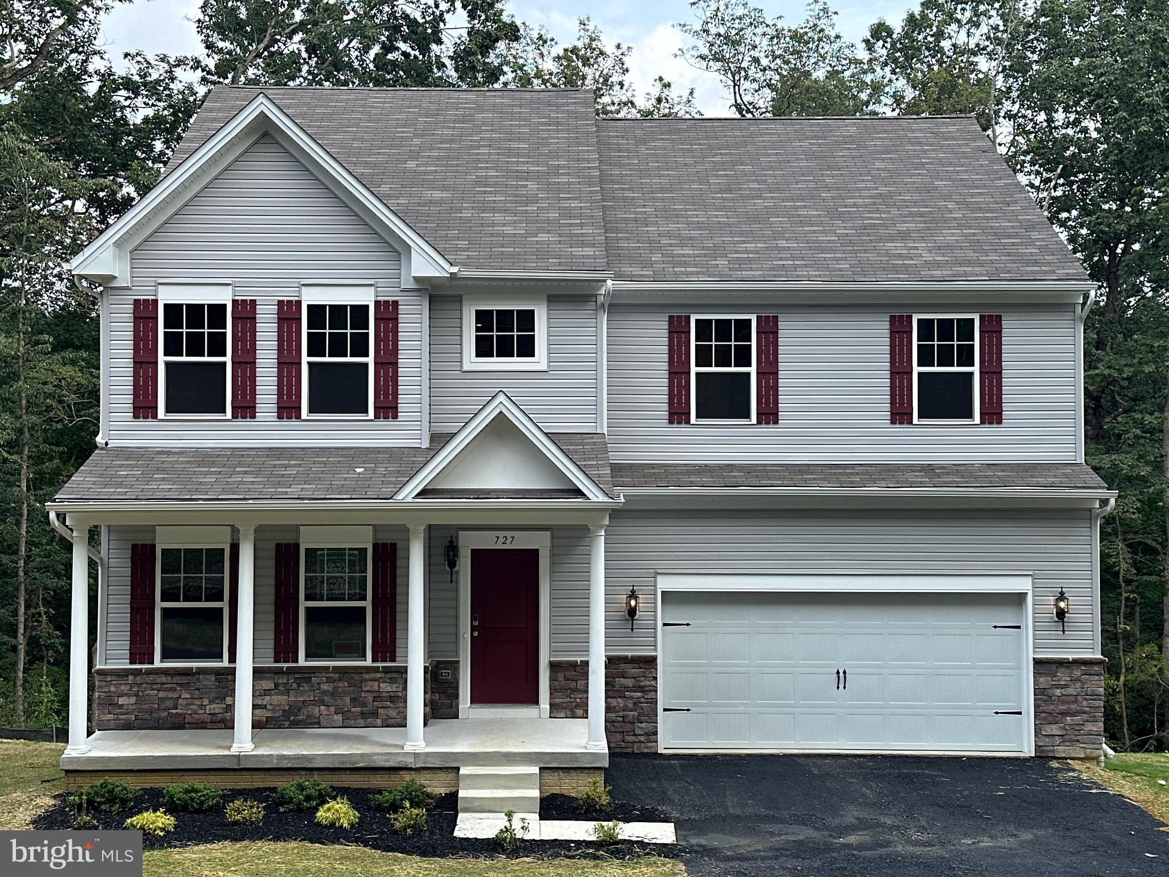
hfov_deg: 39.7
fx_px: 1621
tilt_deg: +1.5
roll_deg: +0.5
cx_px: 584
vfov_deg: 30.3
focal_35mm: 48
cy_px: 438
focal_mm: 6.86
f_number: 1.78
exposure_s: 1/962
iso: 64
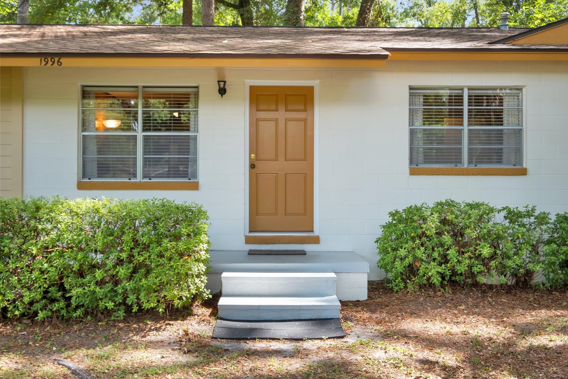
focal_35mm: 36
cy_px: 190
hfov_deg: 53.1
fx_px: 568
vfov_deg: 36.8
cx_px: 284
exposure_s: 1/45
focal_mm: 24
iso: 250
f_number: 8
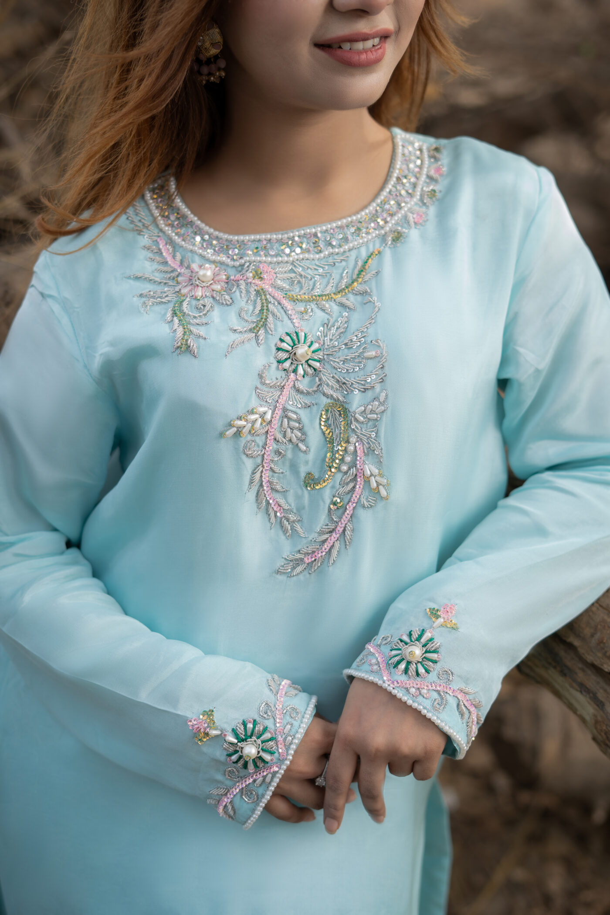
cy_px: 458
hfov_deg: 27.0
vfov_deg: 39.6
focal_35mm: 50
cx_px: 305
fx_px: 1271
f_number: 2.8
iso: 50
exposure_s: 1/200
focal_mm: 50
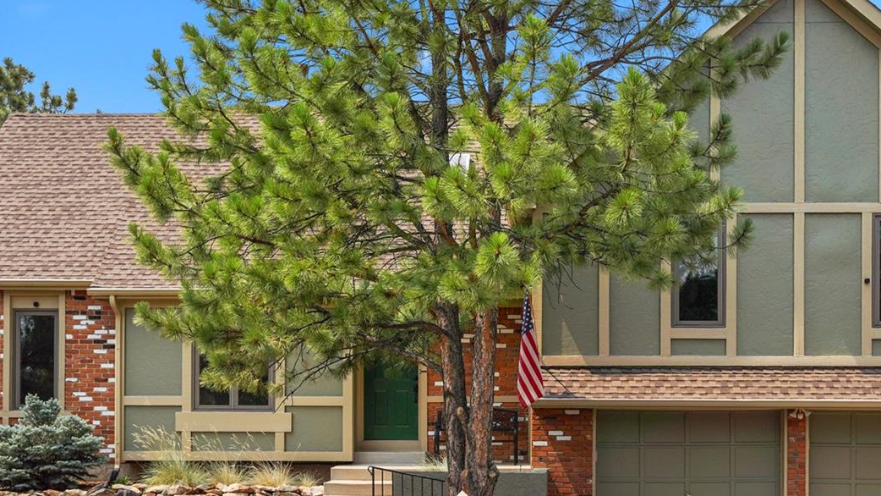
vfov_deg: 21.1
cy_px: 263
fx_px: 1331
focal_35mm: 57
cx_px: 499
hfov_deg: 36.6
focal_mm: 35
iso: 200
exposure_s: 1/800
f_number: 9
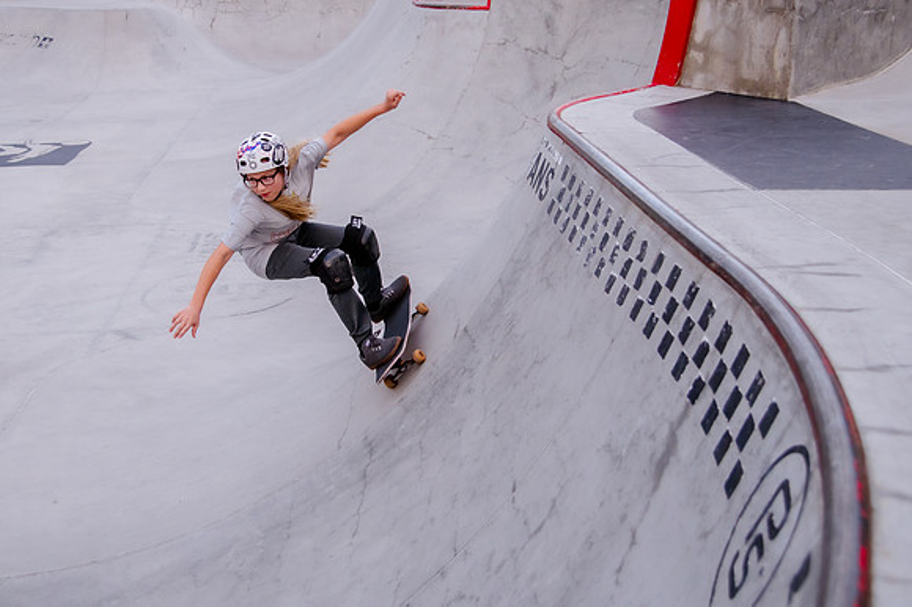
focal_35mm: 44
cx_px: 392
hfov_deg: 44.7
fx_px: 1106
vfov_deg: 30.6
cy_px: 236
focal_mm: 34
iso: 2500
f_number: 4
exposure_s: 1/640
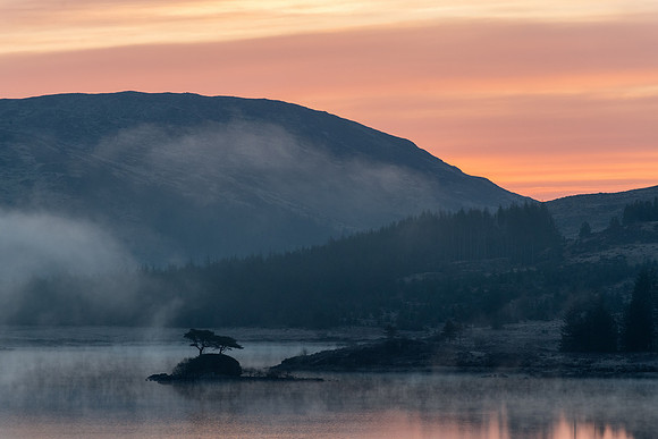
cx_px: 329
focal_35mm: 200
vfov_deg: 6.9
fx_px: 3656
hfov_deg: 10.3
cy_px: 220
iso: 900
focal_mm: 200
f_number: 8
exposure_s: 1/200
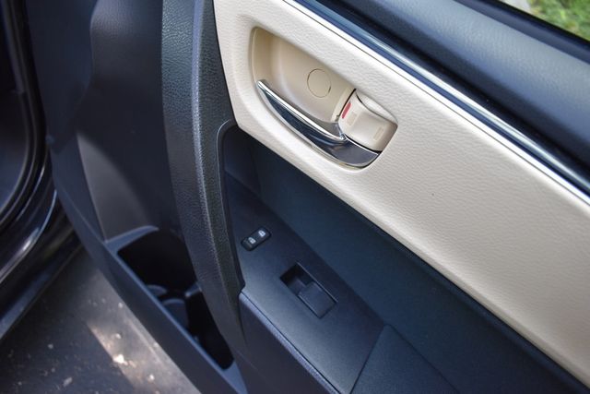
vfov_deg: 48.0
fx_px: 443
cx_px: 295
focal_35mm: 27
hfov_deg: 67.4
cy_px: 197
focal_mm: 18
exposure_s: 1/250
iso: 560
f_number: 3.5
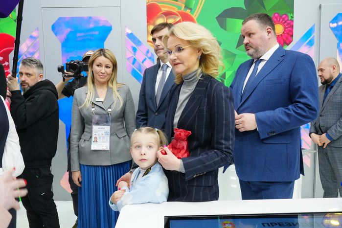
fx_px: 304
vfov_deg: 41.1
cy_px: 114
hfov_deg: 58.7
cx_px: 171
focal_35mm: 32
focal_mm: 32
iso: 4000
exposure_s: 1/125
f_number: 9
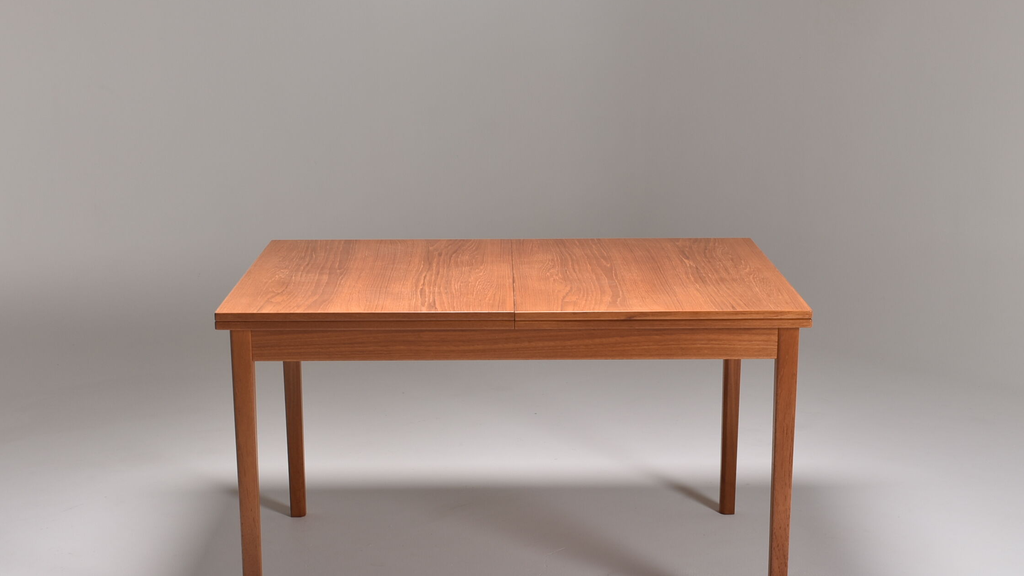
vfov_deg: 20.3
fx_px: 1602
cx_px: 524
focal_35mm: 59
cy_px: 415
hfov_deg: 35.4
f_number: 11
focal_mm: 28
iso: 100
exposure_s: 1/200
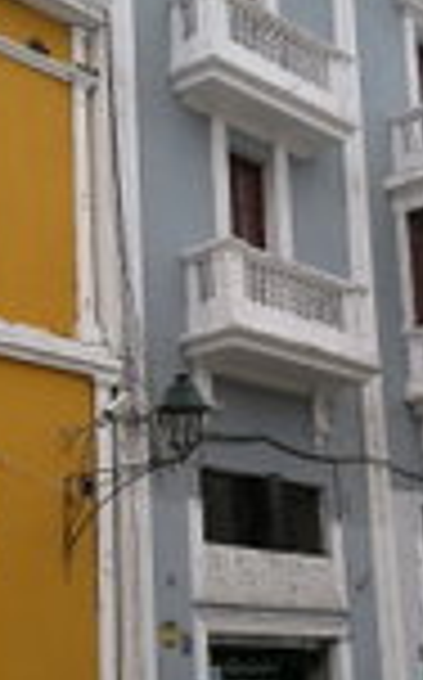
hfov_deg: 17.1
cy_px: 360
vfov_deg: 27.2
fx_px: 1406
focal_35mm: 76
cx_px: 189
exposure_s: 1/1299
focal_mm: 4.5
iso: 50
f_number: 2.2
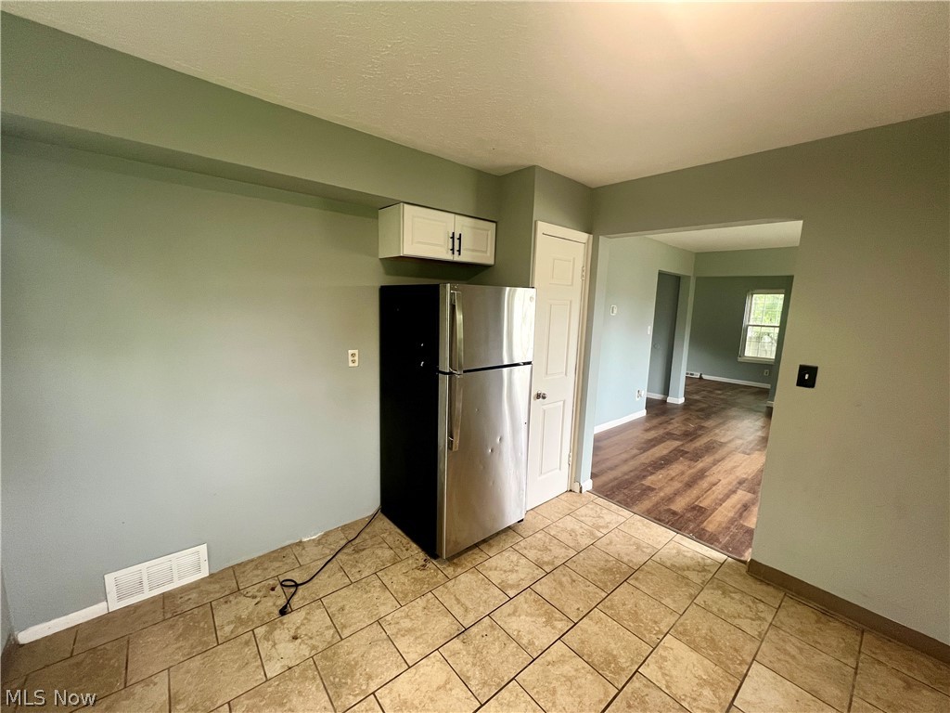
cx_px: 475
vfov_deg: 89.9
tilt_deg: -9.0
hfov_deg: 106.2
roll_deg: -2.7
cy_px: 356
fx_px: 357
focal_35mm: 13
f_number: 1.8
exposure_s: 1/120
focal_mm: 1.57
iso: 160
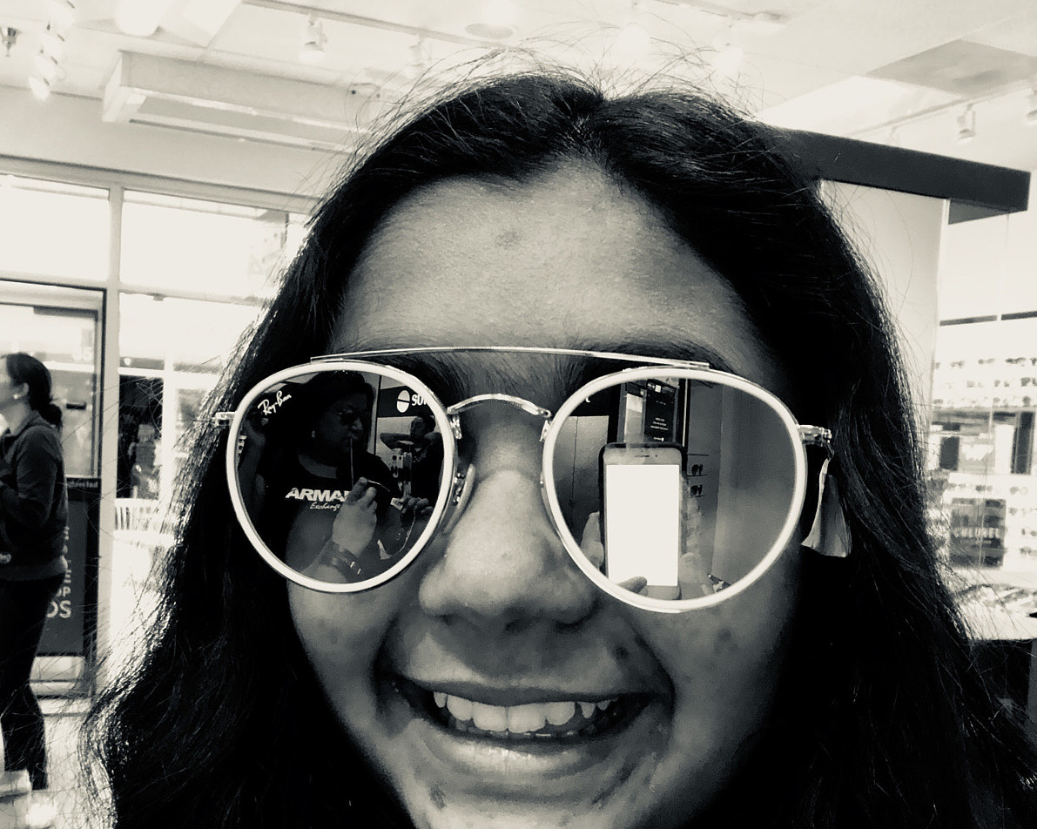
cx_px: 515
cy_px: 530
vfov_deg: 35.4
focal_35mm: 42
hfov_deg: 43.8
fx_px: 1289
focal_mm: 2.87
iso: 100
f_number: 2.2
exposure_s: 1/60
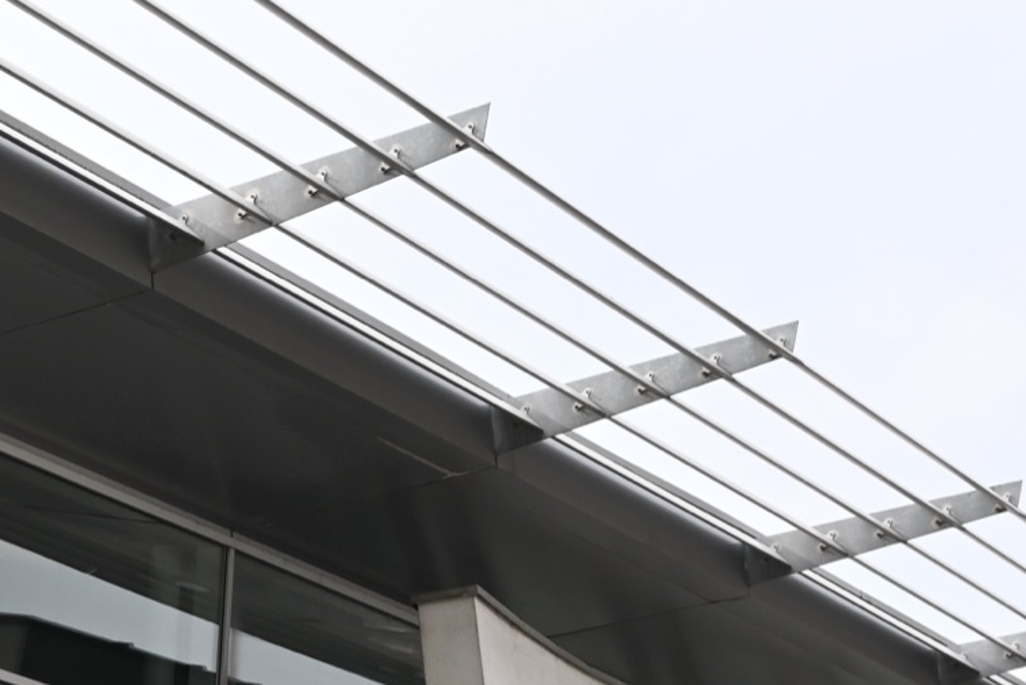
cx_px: -494
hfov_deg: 16.7
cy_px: 715
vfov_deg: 12.1
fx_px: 3192
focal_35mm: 112
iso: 100
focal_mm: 22
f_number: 5.6
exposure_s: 1/250
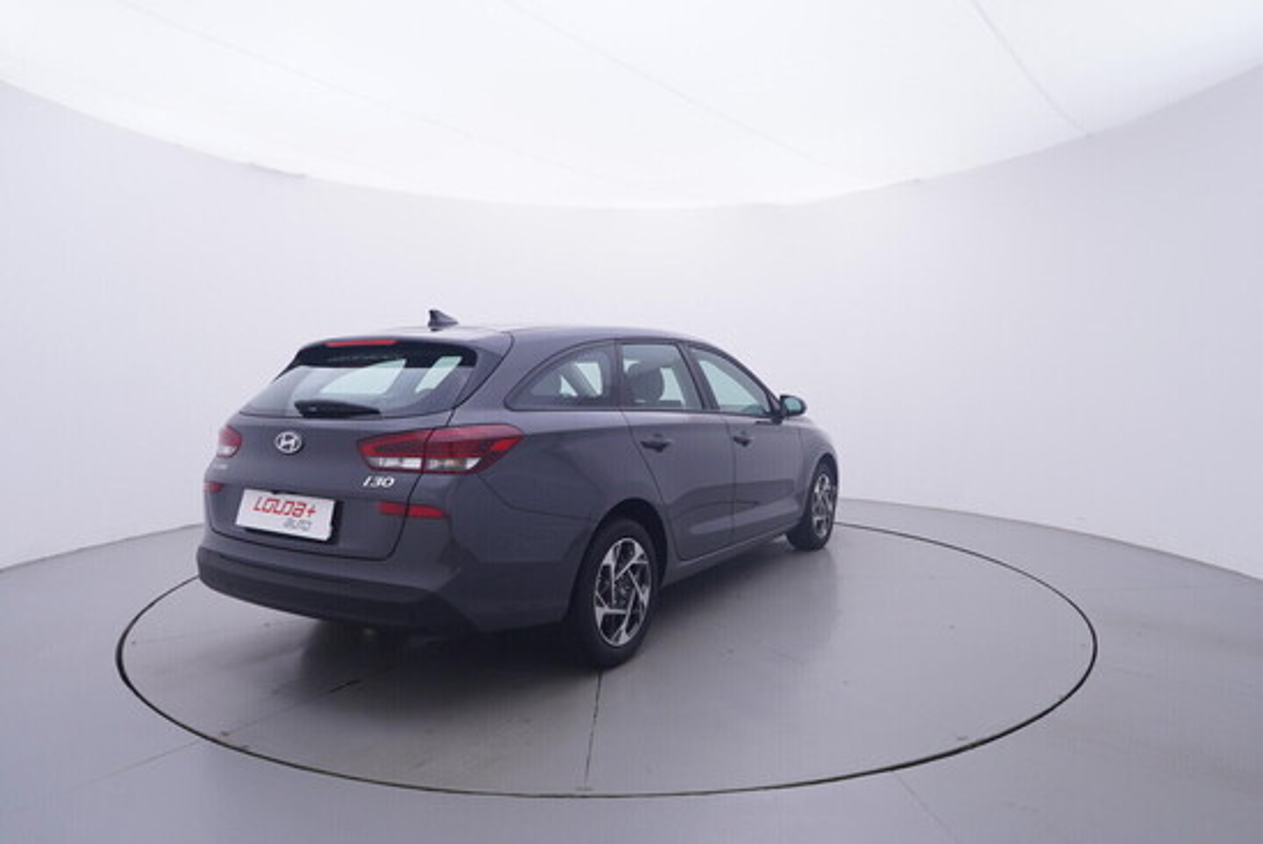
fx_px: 790
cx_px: 632
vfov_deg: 56.2
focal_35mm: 22
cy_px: 422
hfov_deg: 77.3
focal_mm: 15
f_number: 5
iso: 200
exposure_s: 1/80
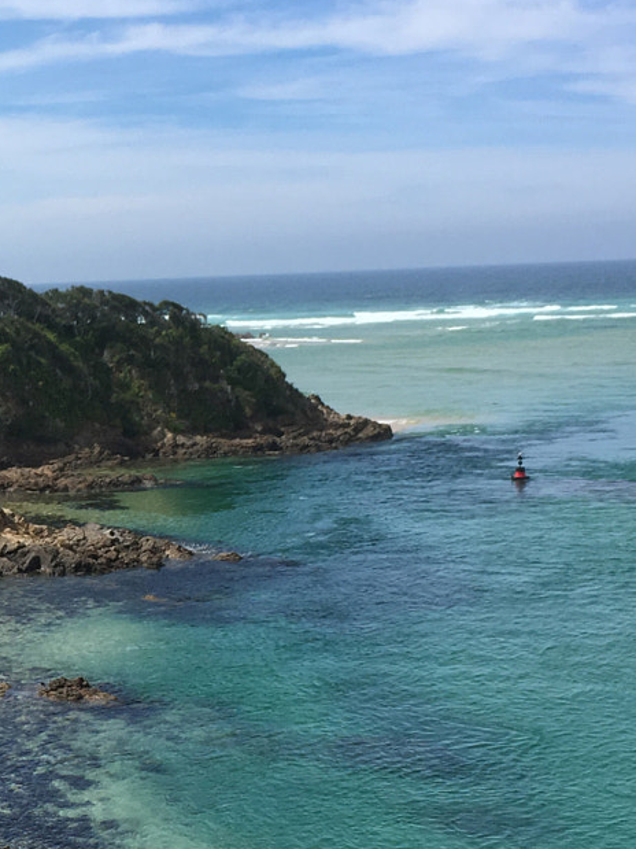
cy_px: 509
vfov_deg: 25.9
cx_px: 1
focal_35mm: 75
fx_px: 1838
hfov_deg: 19.1
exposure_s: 1/1923
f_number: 2.2
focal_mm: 4.15
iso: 25
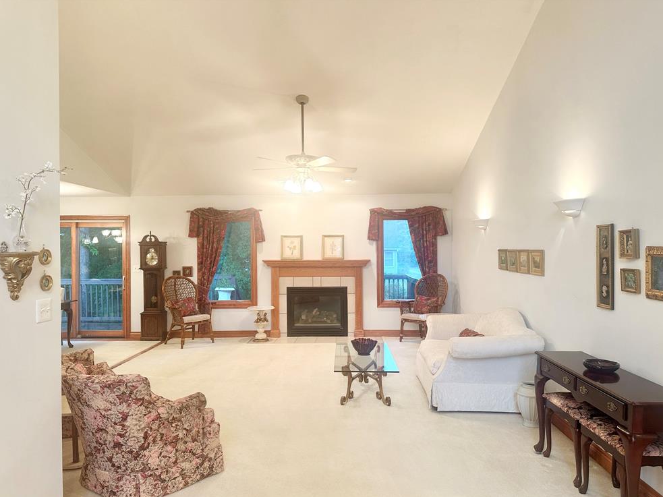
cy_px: 257
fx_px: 479
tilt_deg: -0.7
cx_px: 335
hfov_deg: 69.4
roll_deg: +0.2
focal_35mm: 25
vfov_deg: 54.9
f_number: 1.78
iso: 160
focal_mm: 6.86
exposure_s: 1/60
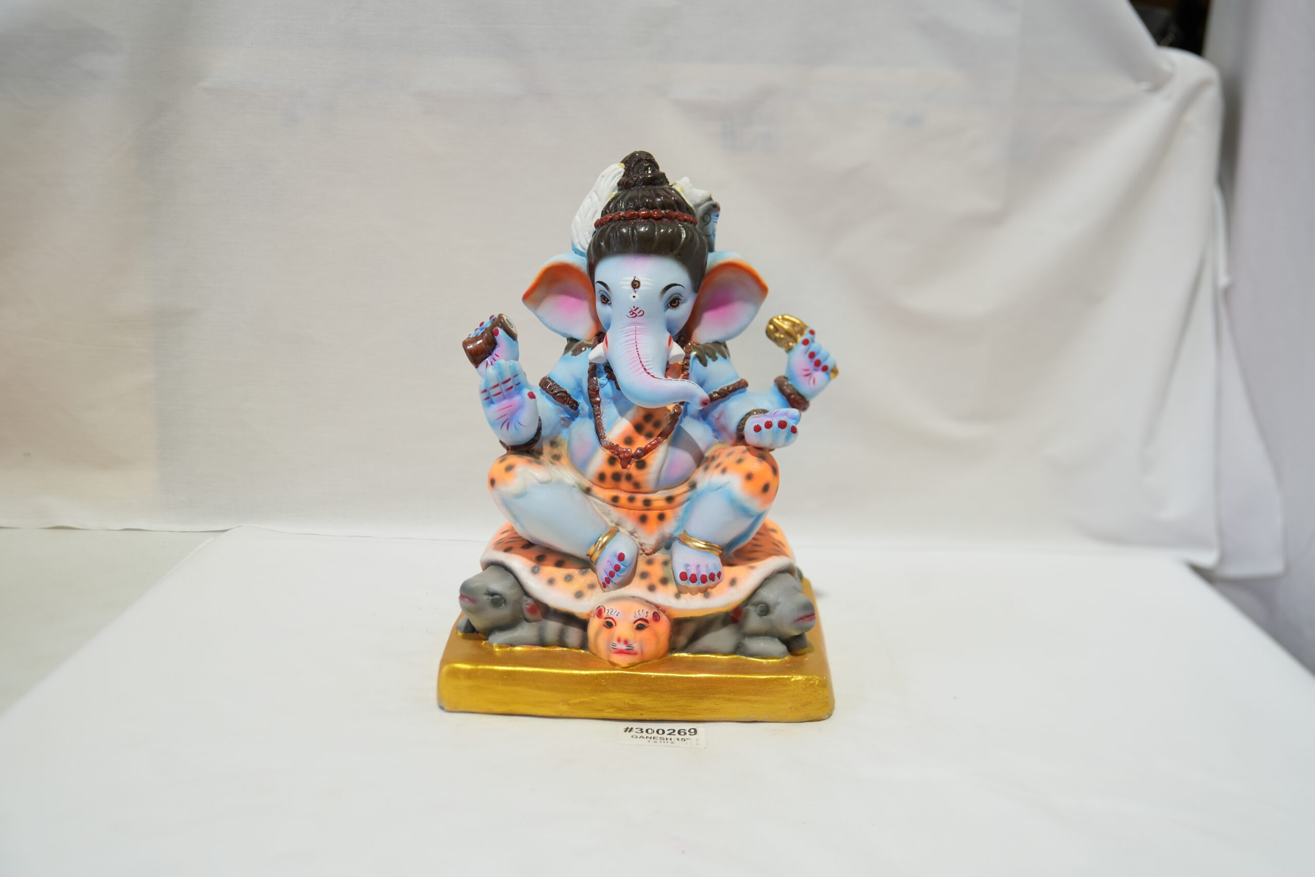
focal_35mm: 36
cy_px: 438
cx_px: 658
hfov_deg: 53.1
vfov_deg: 36.9
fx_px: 1315
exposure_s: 1/200
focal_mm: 36
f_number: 3.5
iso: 500
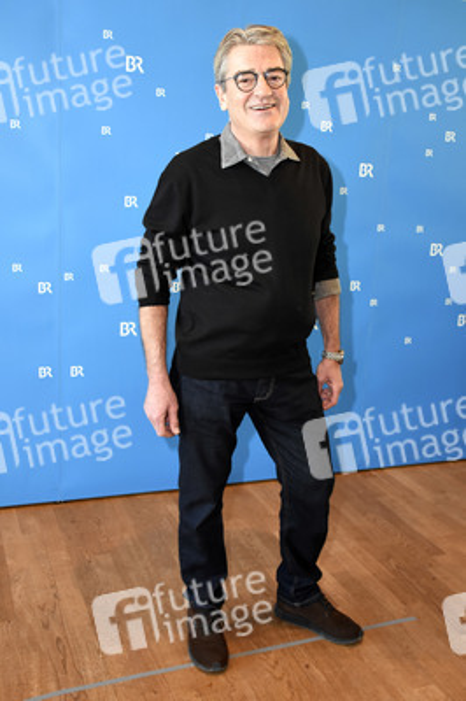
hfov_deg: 38.3
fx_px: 671
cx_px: 233
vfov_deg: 55.1
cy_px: 350
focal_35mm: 34
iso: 1600
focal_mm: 23
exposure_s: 1/160
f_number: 4.5
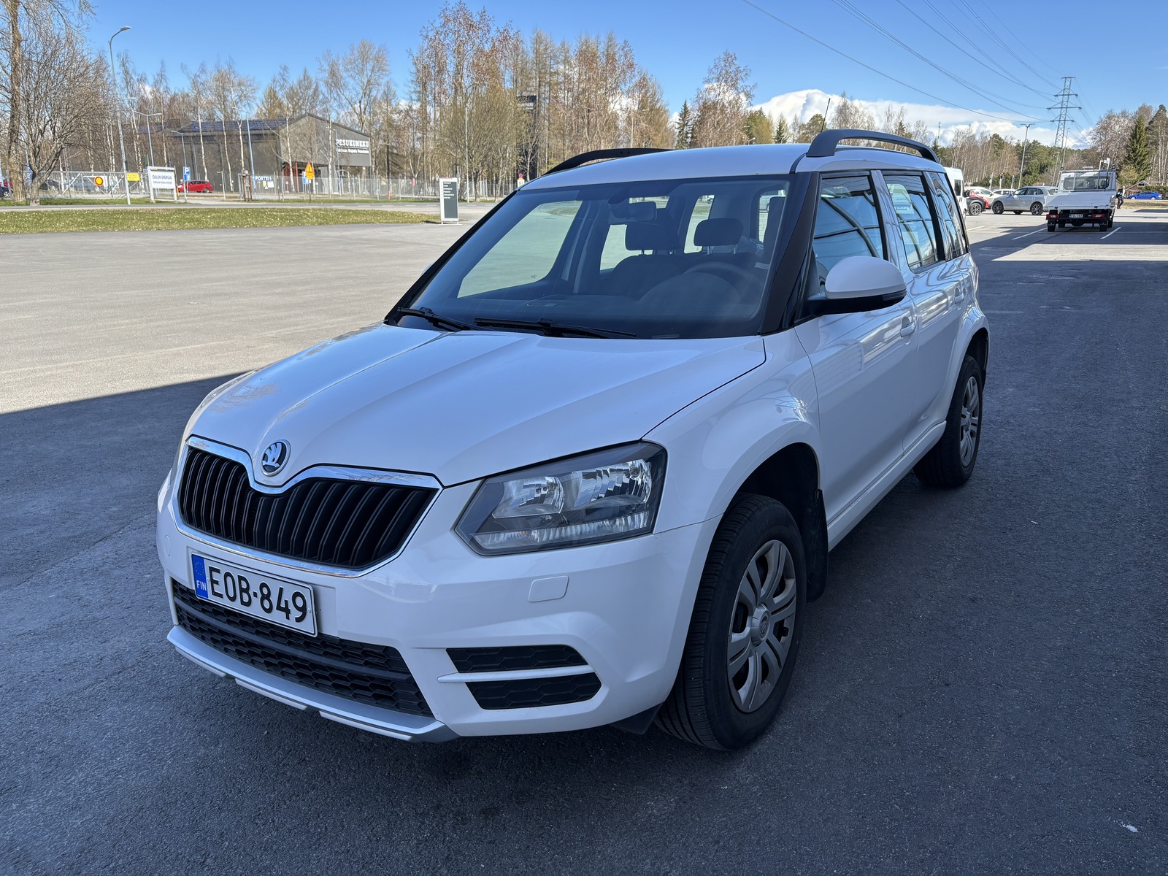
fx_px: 877
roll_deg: -1.0
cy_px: 438
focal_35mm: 26
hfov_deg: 67.3
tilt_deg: -15.5
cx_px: 584
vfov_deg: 53.1
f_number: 1.6
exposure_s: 1/1263
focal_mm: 5.96
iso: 50
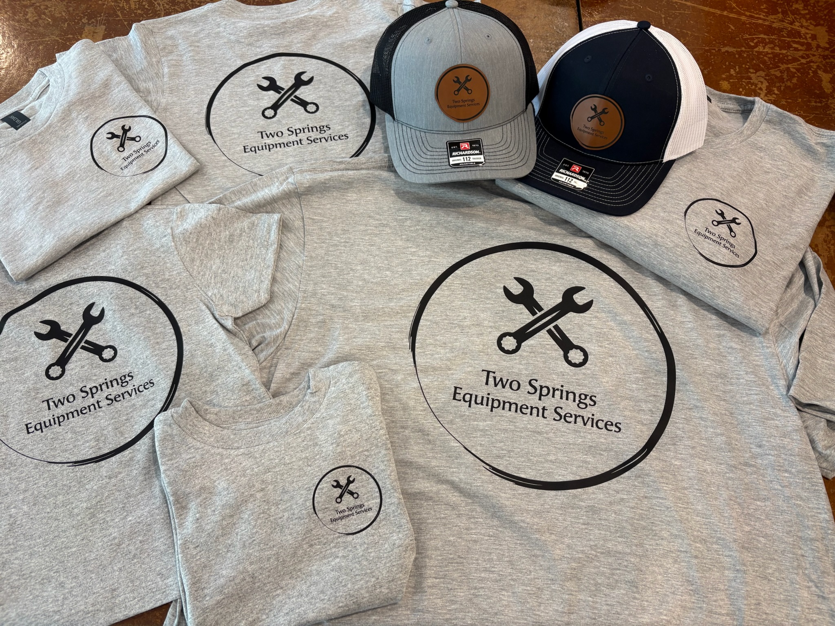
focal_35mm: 26
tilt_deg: -65.5
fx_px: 627
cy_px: 313
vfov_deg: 53.1
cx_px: 418
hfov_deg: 67.3
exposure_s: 1/60
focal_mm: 5.96
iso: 80
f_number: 1.6
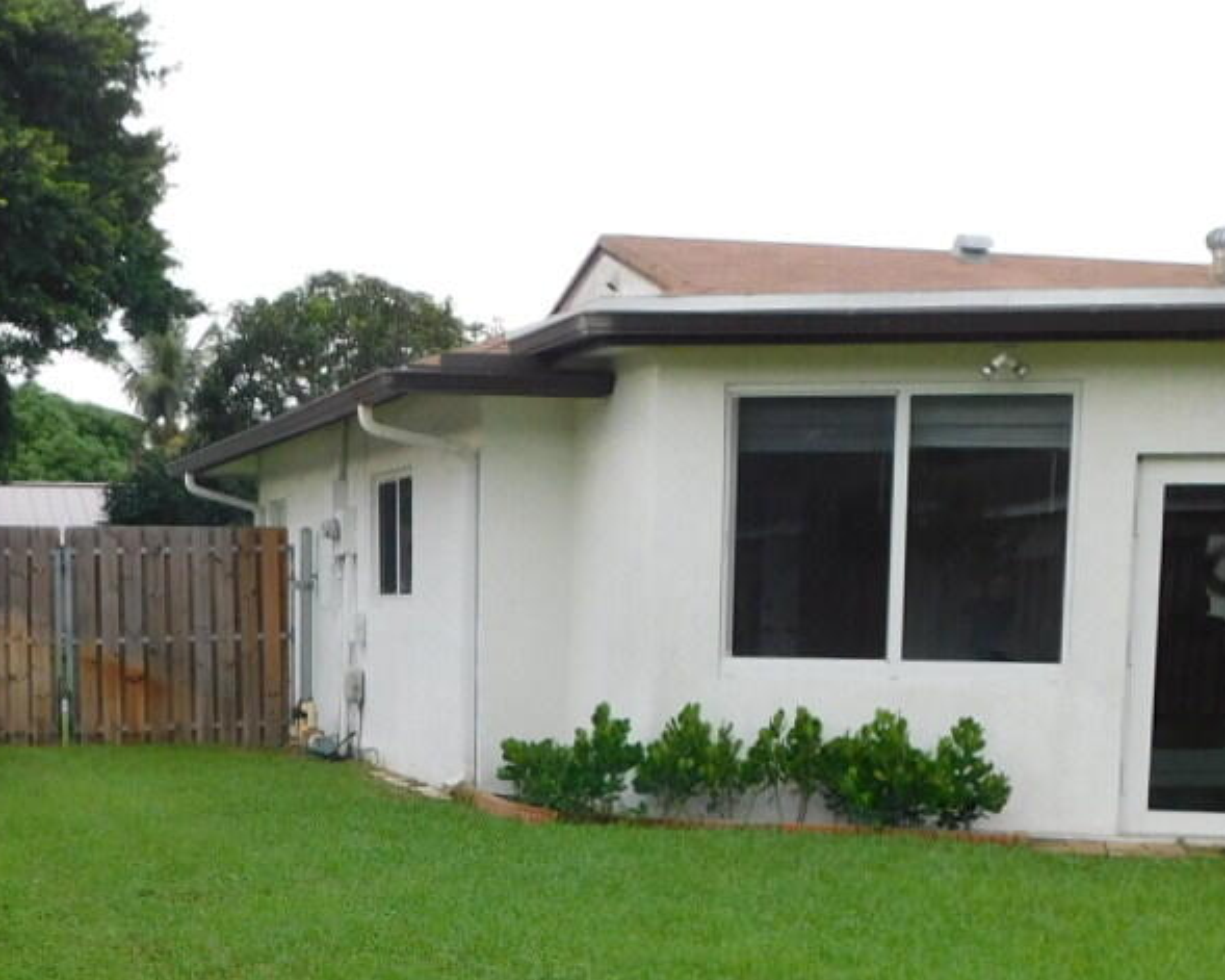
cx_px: 374
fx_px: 2211
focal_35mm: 61
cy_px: 930
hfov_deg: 30.7
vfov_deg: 24.1
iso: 125
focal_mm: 4
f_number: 3
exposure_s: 1/125
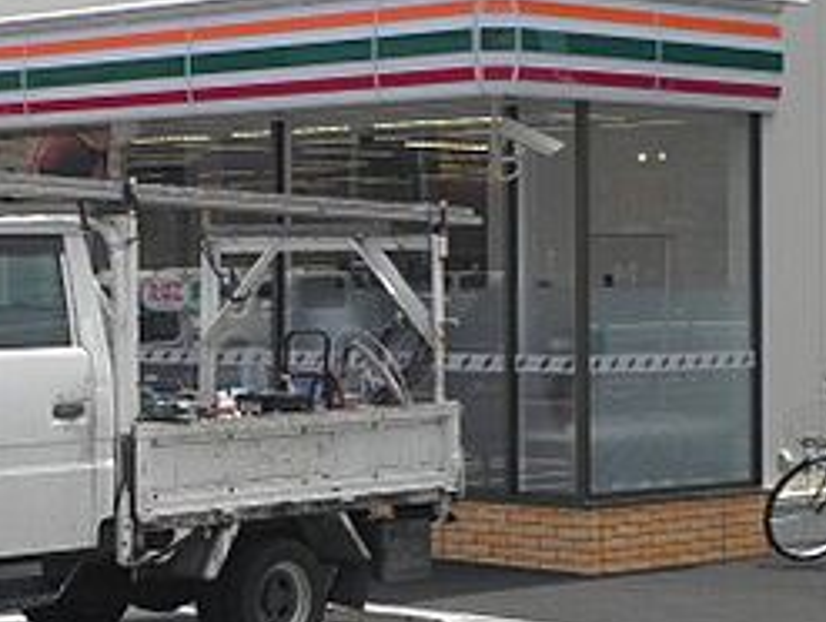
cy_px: 331
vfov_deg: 13.0
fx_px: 2724
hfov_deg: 17.1
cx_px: 171
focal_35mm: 114
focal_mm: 8.3
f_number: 9.6
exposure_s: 1/100
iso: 64
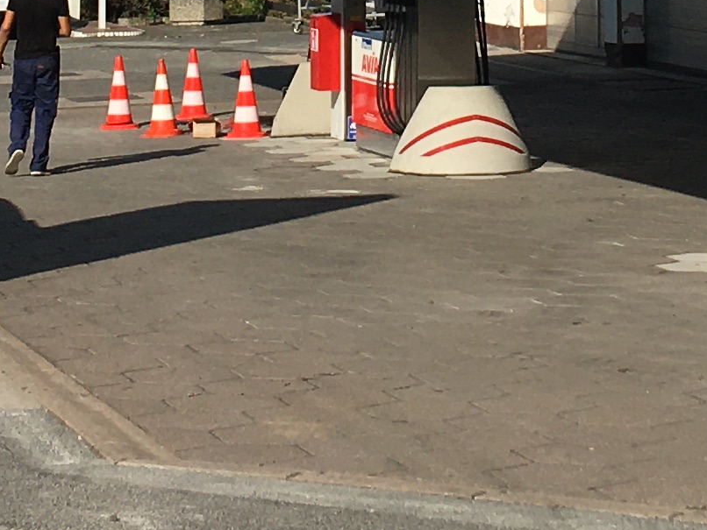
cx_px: 406
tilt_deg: +4.7
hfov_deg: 13.6
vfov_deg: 9.8
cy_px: -385
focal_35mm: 145
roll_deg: -0.1
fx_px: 2962
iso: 25
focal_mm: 4.15
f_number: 2.2
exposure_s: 1/2481
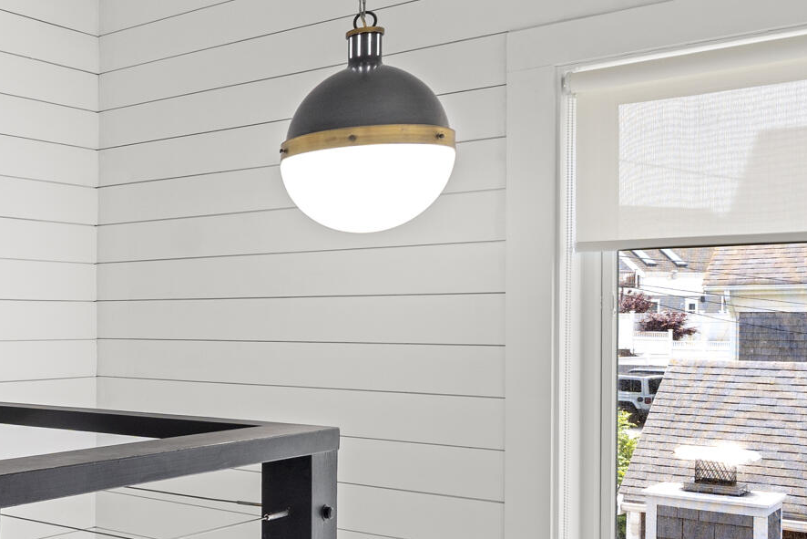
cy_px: 372
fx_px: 986
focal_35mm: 44
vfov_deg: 30.2
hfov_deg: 36.2
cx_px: -125
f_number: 7.1
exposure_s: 1/15
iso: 320
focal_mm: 13
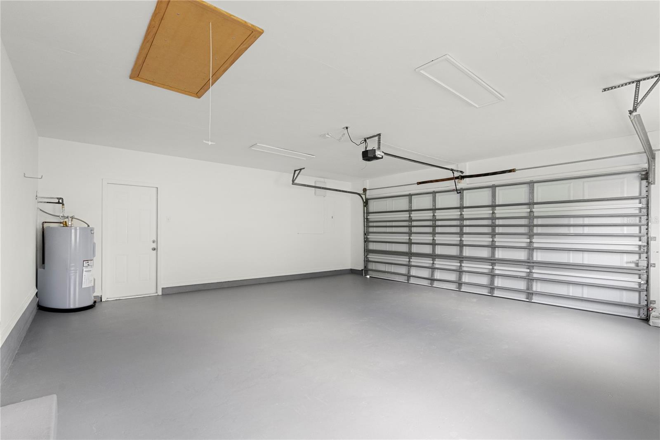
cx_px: 330
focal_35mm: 16
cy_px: 220
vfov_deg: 72.1
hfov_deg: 95.0
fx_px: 303
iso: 2000
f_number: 9
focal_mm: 16.5
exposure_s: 1/6
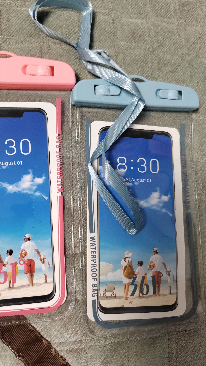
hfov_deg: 38.5
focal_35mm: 30
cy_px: 183
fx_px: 291
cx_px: 68
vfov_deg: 64.3
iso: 4000
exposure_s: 1/100
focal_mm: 6.14
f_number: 1.8
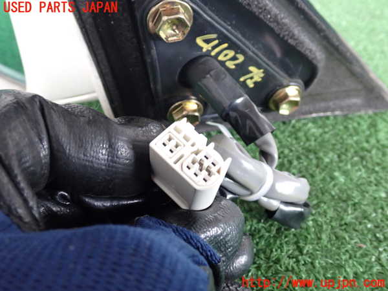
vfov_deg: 39.7
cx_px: 194
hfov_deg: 51.4
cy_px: 146
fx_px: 404
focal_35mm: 36
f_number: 3.5
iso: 400
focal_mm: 6.37
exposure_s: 1/40
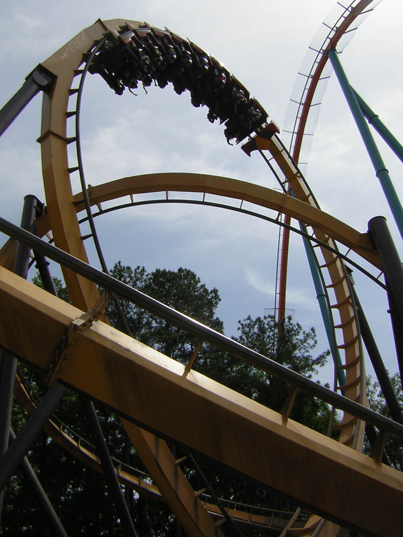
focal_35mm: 36
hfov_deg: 39.7
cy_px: 268
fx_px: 559
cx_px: 202
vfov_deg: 51.4
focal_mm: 4.7
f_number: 5.2
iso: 50
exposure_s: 1/635
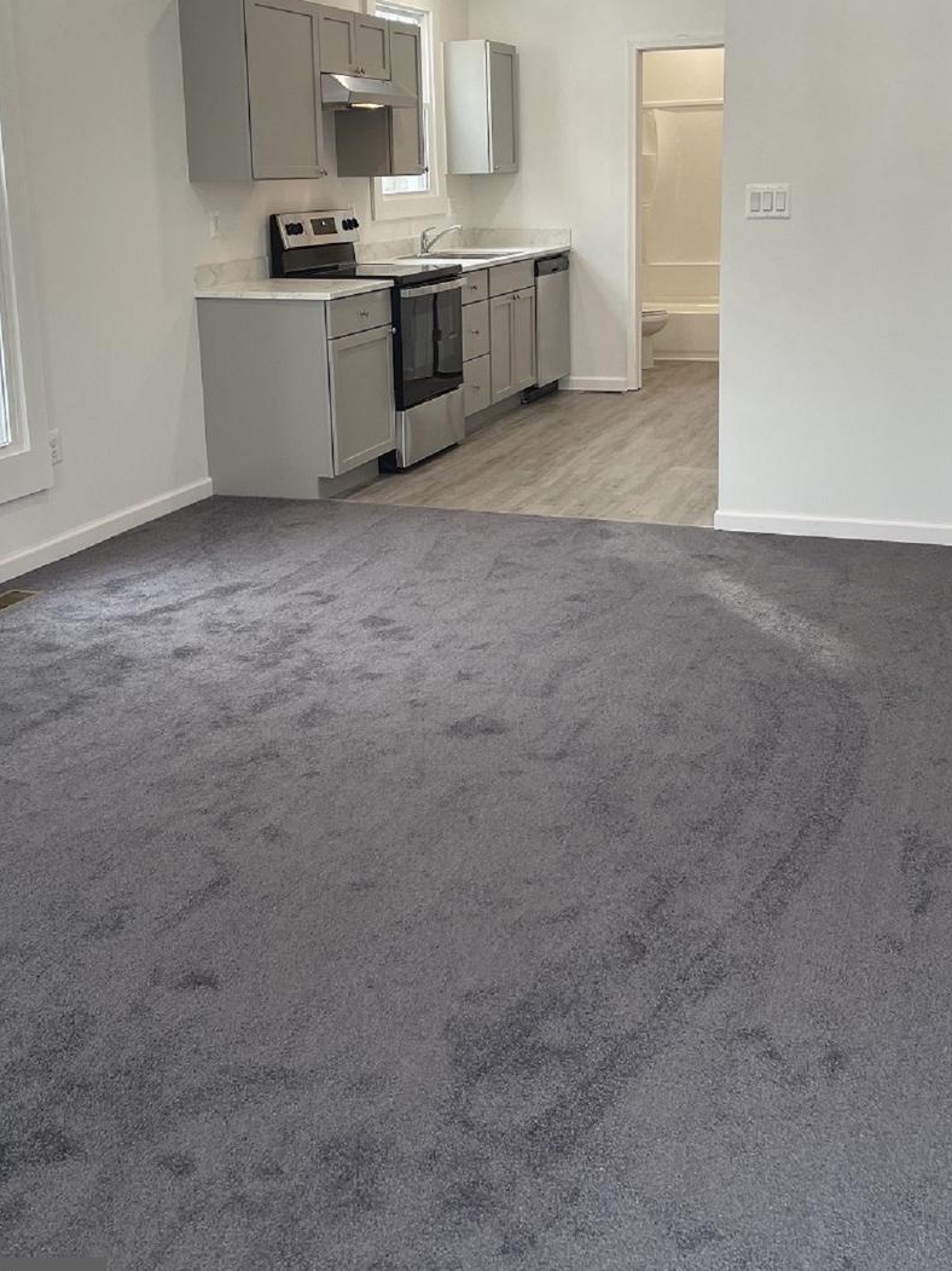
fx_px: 1394
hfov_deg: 37.7
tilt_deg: -10.4
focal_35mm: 38
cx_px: 501
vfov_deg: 48.2
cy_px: 427
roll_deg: +1.3
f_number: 1.6
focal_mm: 4.2
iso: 50
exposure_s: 1/120
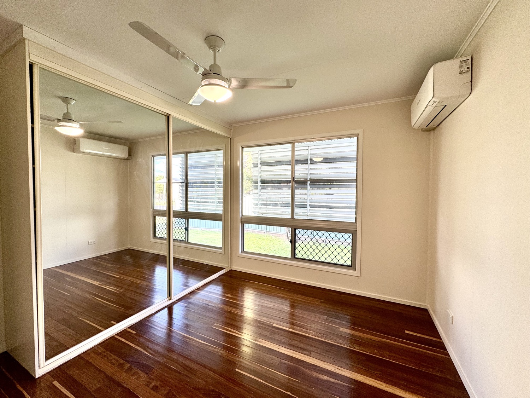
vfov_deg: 85.7
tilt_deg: -2.1
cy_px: 199
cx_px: 265
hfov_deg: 102.1
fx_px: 214
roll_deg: -0.1
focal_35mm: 14
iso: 80
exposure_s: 1/100
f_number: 2.2
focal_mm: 2.22
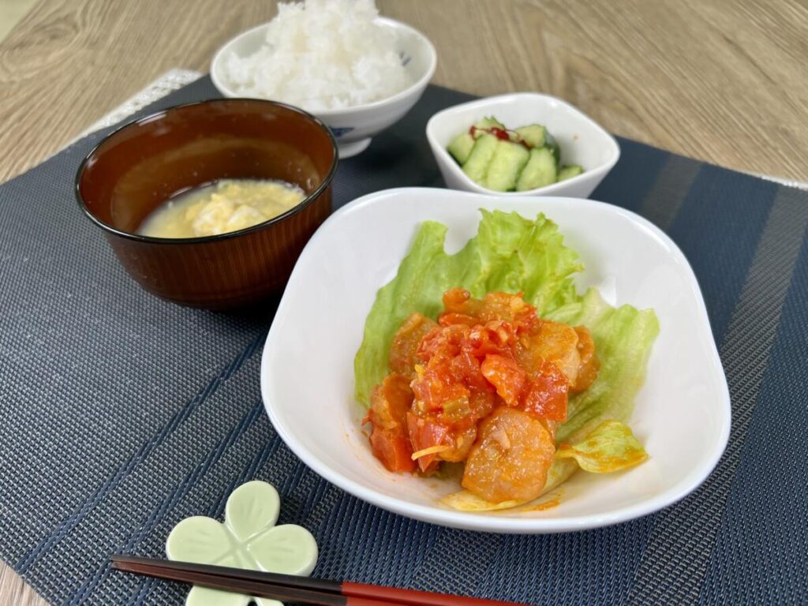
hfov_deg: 67.3
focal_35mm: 26
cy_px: 303
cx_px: 404
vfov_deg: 53.1
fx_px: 607
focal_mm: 5.7
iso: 50
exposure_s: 1/575
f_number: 1.5
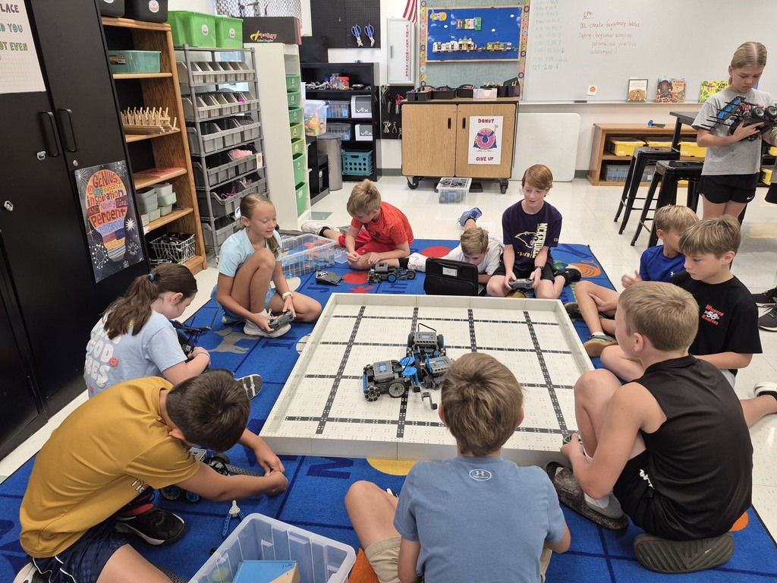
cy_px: 292
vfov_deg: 58.9
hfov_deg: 73.9
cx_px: 388
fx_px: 516
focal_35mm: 23
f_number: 1.8
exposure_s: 1/120
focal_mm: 5.4
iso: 160
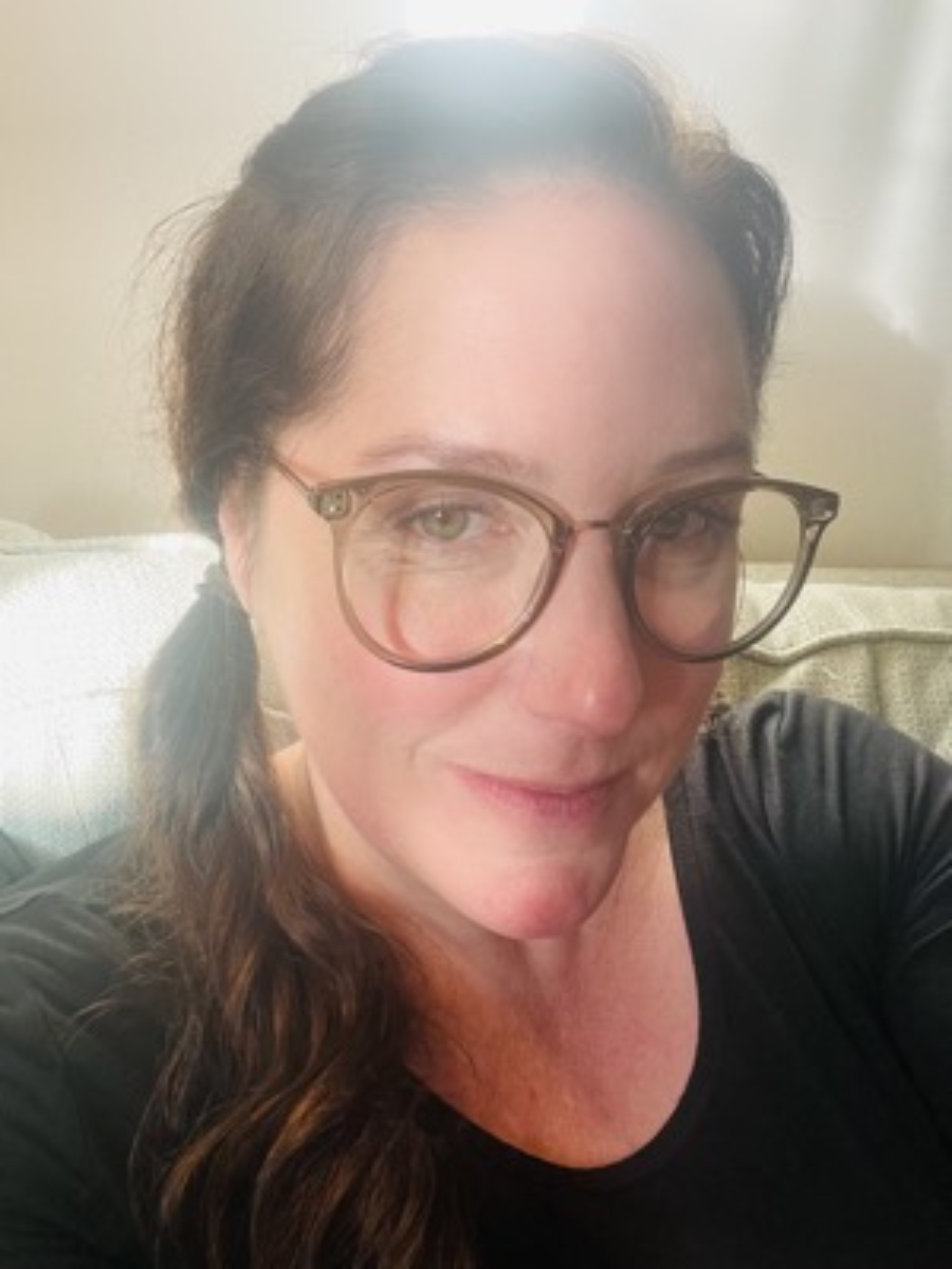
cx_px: 476
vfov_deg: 60.0
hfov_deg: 46.8
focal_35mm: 30
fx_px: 1100
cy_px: 634
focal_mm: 2.71
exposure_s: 1/60
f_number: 2.2
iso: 125
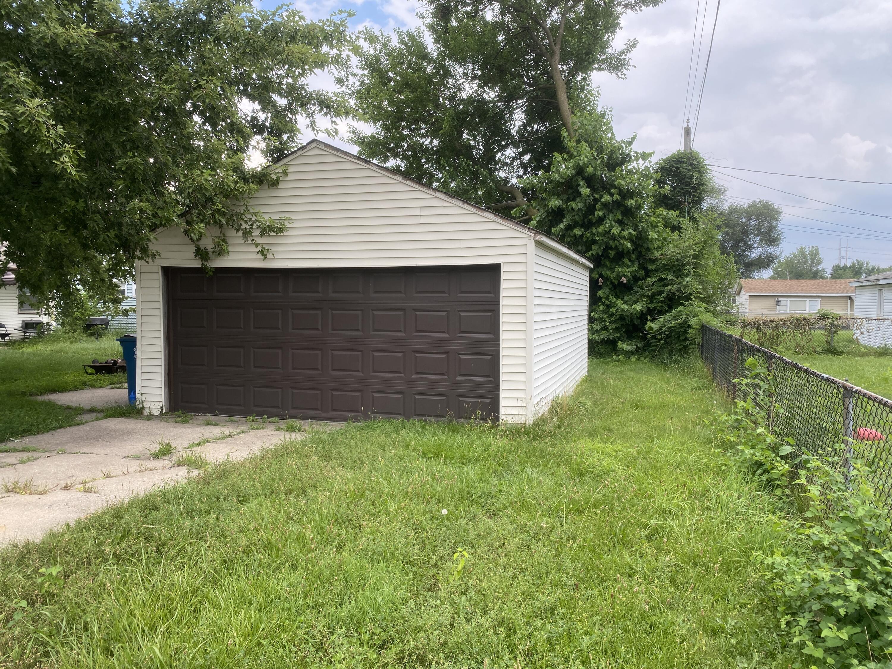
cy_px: 334
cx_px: 446
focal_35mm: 26
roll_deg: -0.4
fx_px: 670
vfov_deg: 53.1
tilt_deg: -1.5
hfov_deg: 67.3
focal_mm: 4.25
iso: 32
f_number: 1.8
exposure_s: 1/487
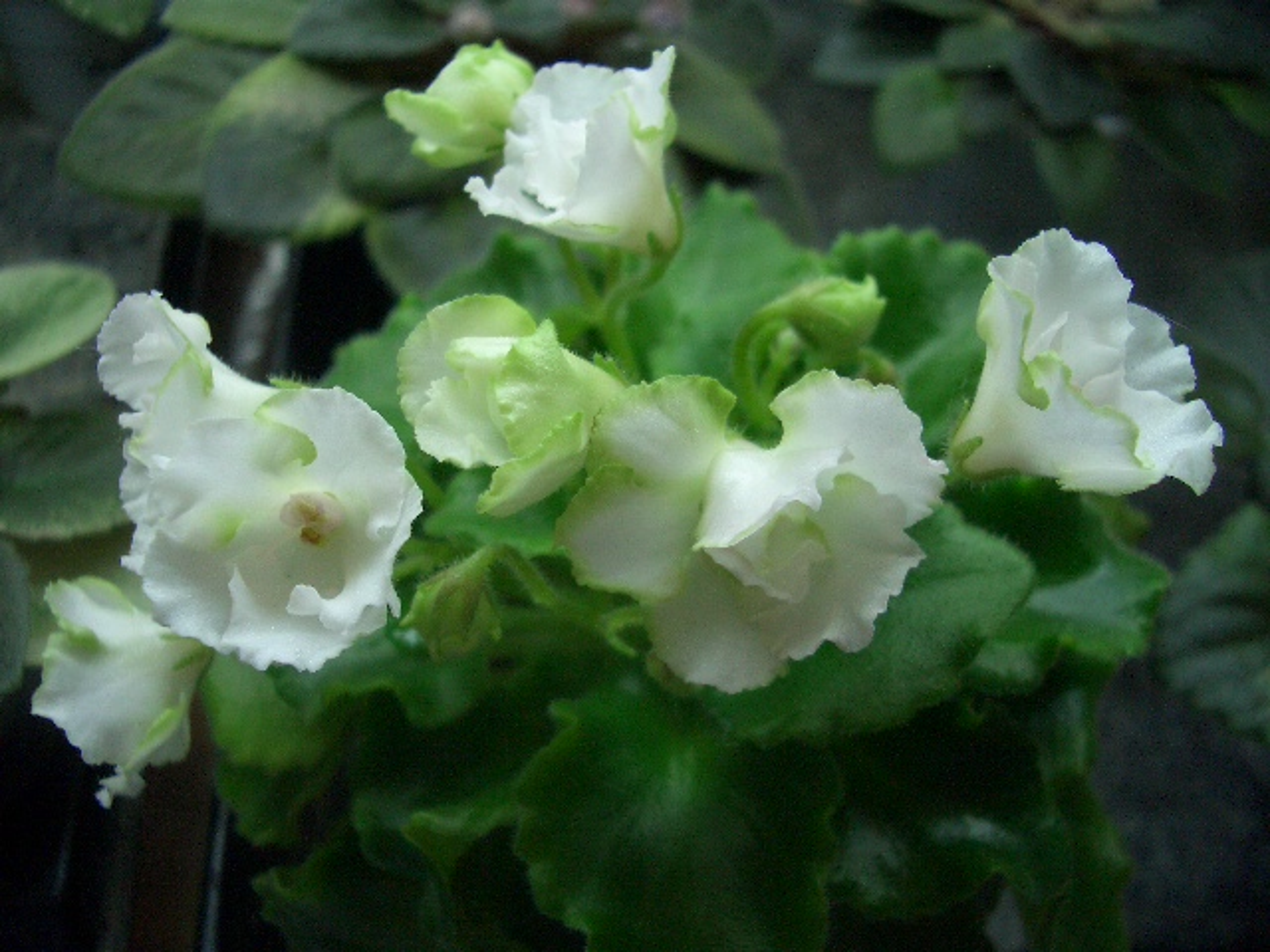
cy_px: 476
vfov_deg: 40.7
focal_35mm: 35
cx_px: 635
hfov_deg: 52.6
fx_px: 1284
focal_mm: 5.8
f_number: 2.6
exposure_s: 1/125
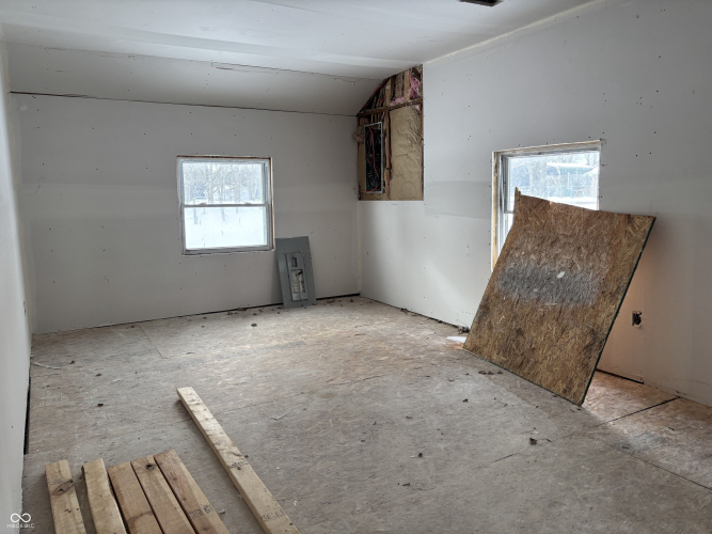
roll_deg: +1.0
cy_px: 267
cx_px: 356
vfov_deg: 53.0
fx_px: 535
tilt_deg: -6.9
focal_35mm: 26
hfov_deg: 67.3
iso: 64
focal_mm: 5.96
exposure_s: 1/121
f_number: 1.6
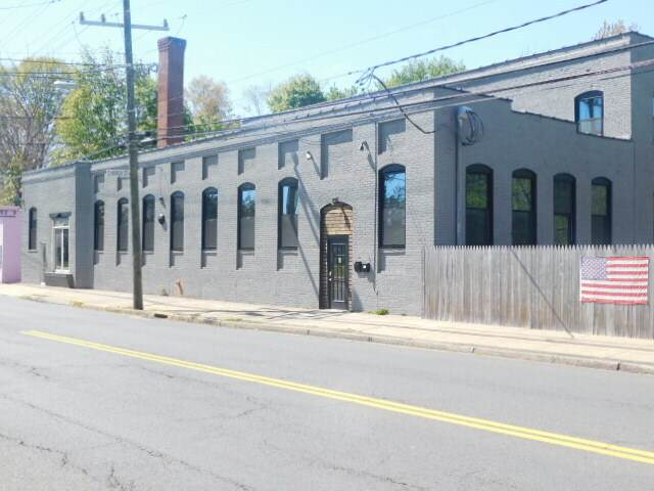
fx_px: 850
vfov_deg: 32.2
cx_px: 327
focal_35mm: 45
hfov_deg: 42.1
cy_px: 246
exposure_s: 1/500
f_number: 3.7
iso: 125
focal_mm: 8
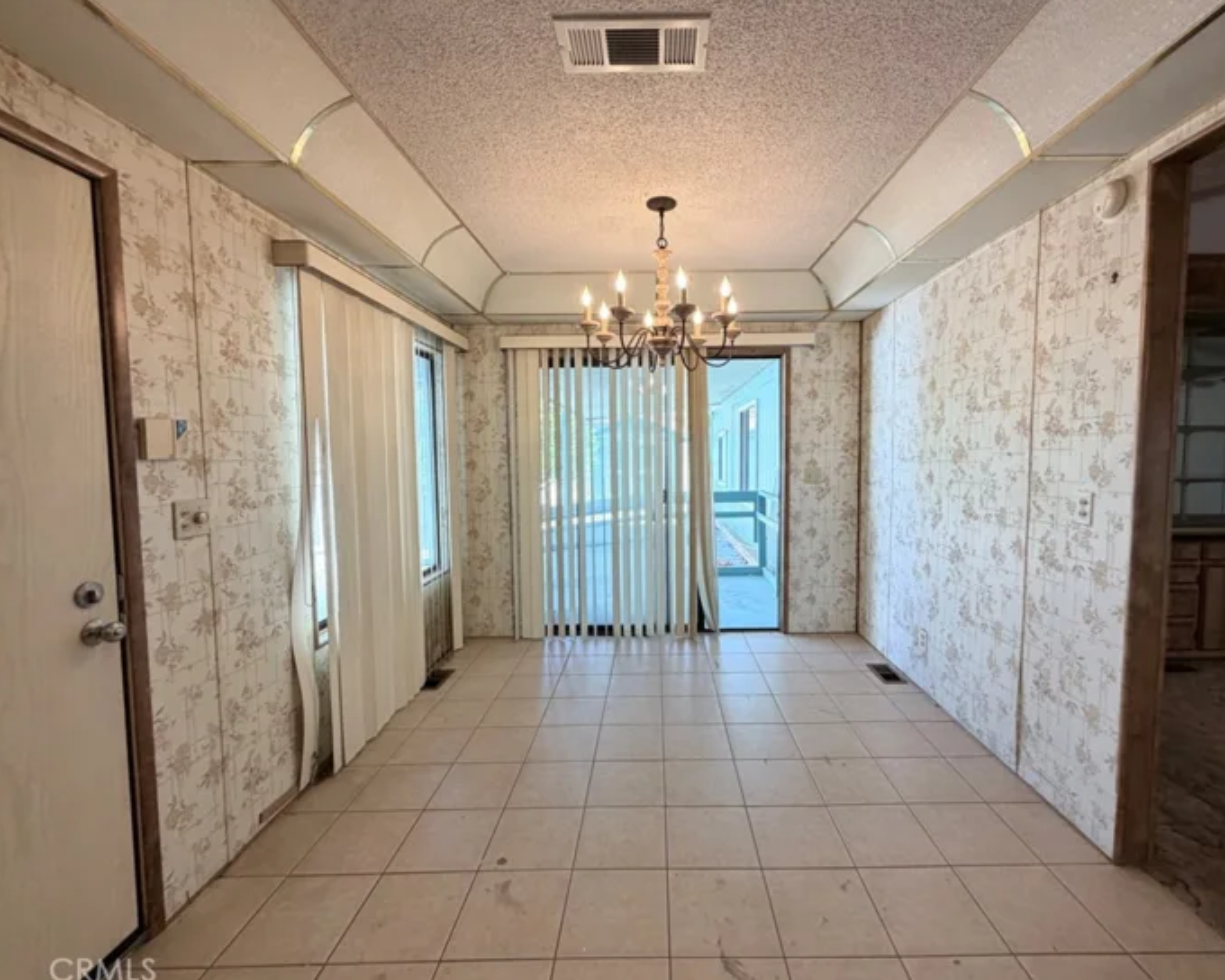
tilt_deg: -0.9
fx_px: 544
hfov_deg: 96.6
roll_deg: +1.2
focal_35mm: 15
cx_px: 660
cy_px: 485
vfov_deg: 84.0
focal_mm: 2.22
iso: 160
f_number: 2.2
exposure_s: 1/120
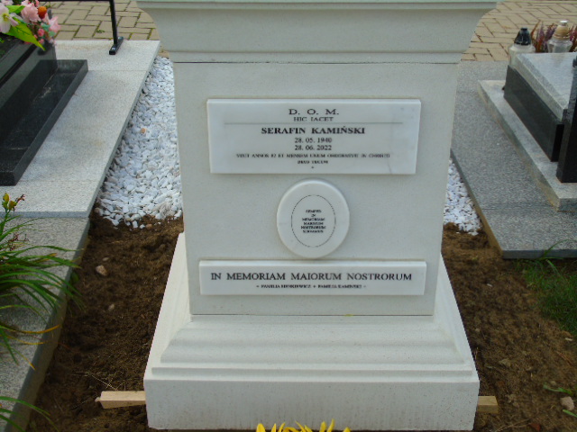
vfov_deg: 31.5
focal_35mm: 46
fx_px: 767
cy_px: 216
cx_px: 288
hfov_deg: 41.2
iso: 80
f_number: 4.1
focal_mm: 8.2
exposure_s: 1/160
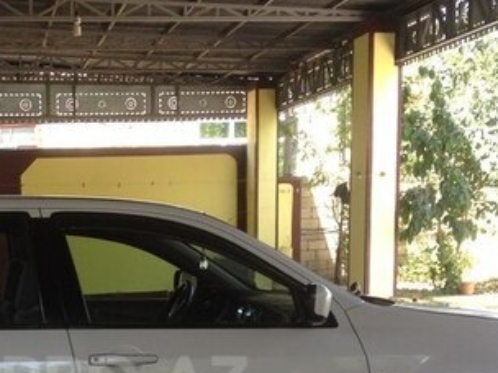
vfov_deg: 18.8
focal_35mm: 76
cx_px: 80
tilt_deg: -11.2
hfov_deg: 25.1
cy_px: 380
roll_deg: +2.8
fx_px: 1093
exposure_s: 1/120
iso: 50
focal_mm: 4.28
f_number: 2.4
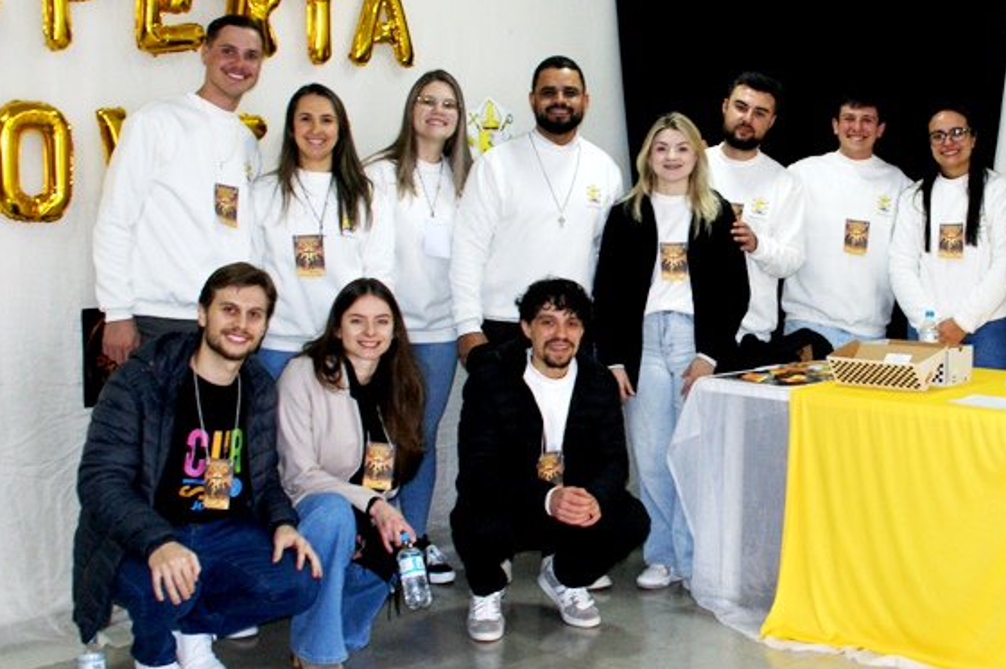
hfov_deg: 35.9
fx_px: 1508
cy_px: 328
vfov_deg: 25.0
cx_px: 773
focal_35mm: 54
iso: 400
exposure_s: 1/60
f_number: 5.6
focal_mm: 20
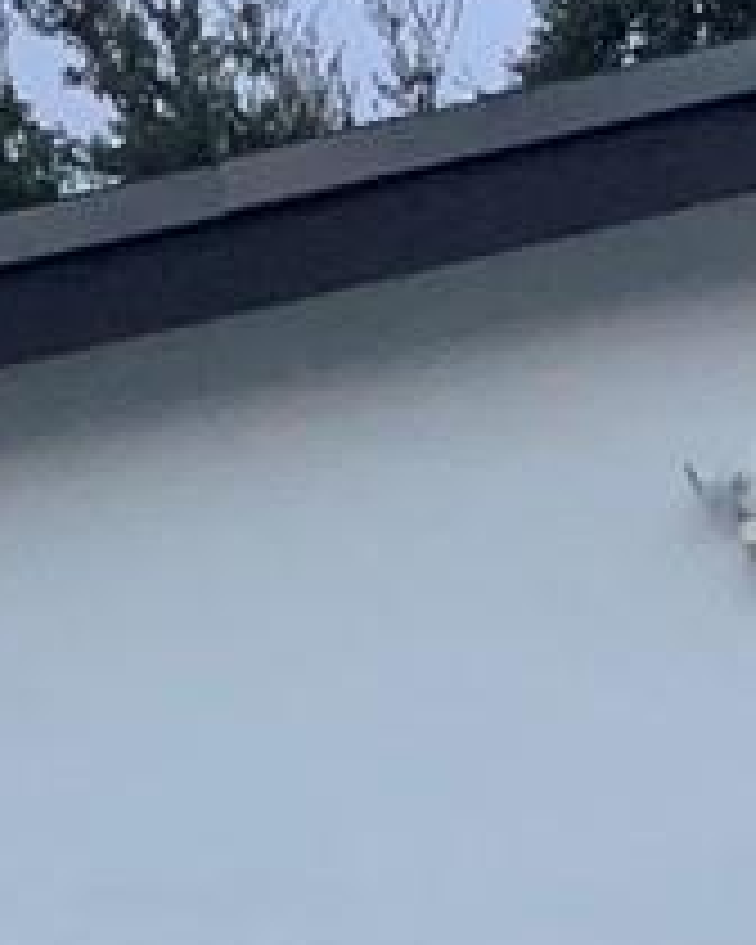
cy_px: 1696
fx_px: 6041
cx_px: 306
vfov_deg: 8.6
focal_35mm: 216
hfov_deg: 7.2
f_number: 1.8
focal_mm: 3
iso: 32
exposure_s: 1/63
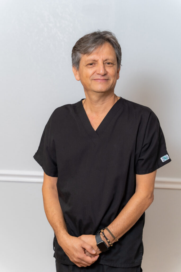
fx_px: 528
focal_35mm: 70
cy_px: 136
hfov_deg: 19.5
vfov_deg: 28.8
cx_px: 90
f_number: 3.5
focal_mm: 70
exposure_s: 1/160
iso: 500
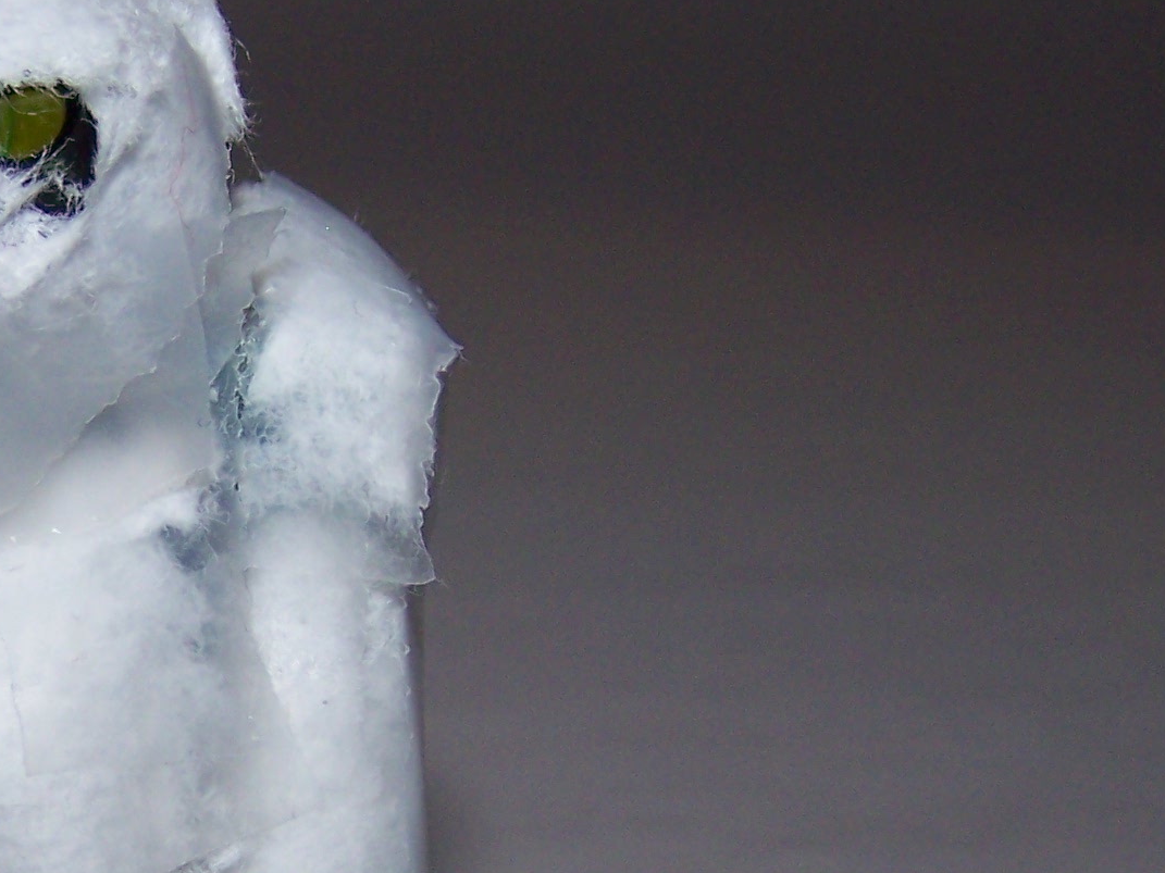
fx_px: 3668
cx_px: -14
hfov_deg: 17.6
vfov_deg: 13.5
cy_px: 709
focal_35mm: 109
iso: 80
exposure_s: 1/60
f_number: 2.8
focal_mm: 6.3
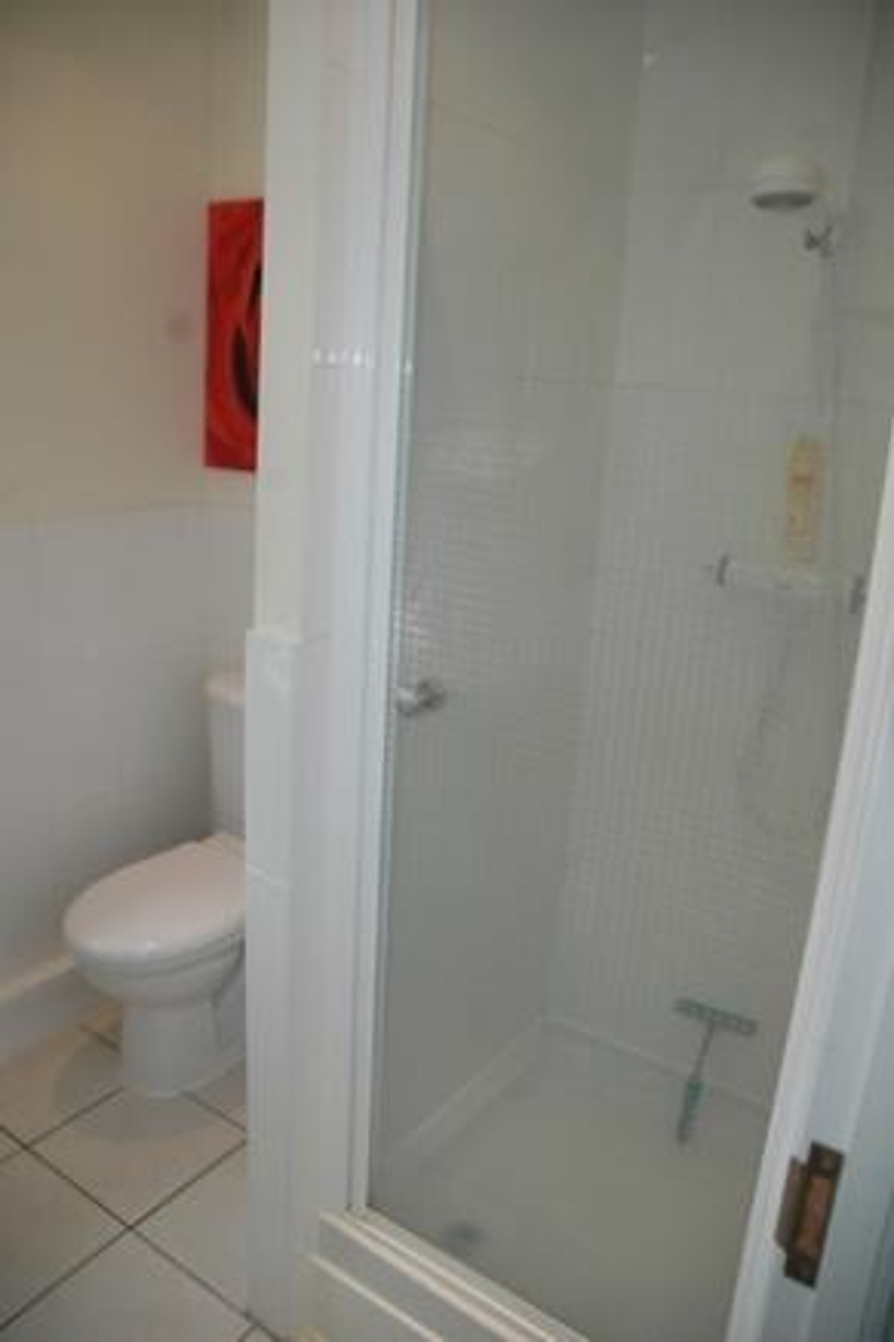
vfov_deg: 67.4
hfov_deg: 47.9
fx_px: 1006
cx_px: 447
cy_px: 671
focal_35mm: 27
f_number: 4
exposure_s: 1/200
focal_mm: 18
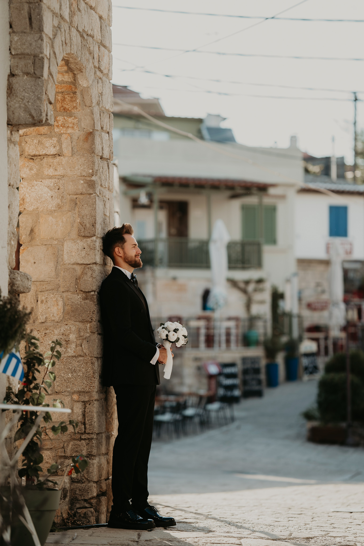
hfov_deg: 16.1
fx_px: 1289
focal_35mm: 85
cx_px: 182
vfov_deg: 23.9
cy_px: 273
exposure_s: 1/800
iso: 125
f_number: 1.8
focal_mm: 85
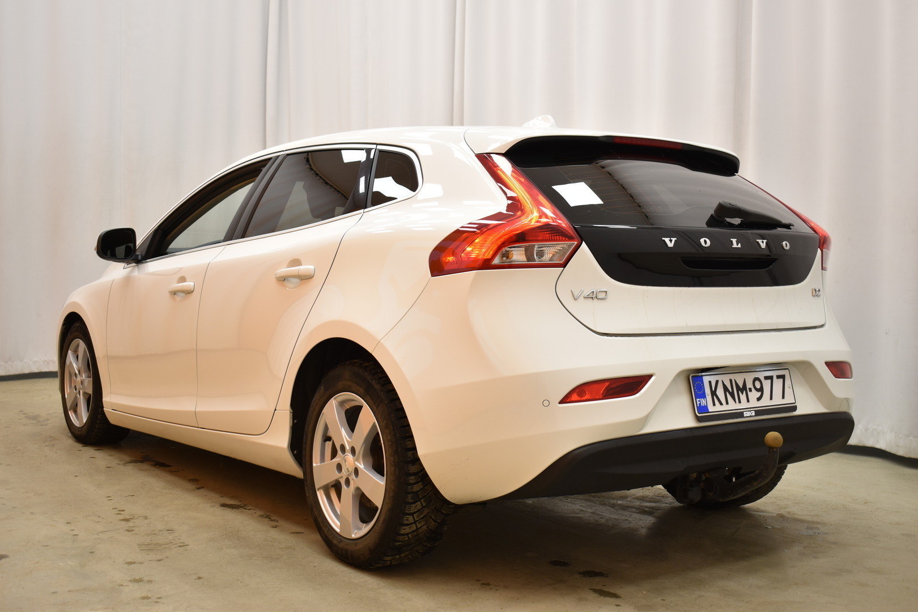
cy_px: 306
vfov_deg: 31.9
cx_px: 459
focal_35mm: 42
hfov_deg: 46.4
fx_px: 1071
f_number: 4.2
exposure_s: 1/50
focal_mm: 28
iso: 250
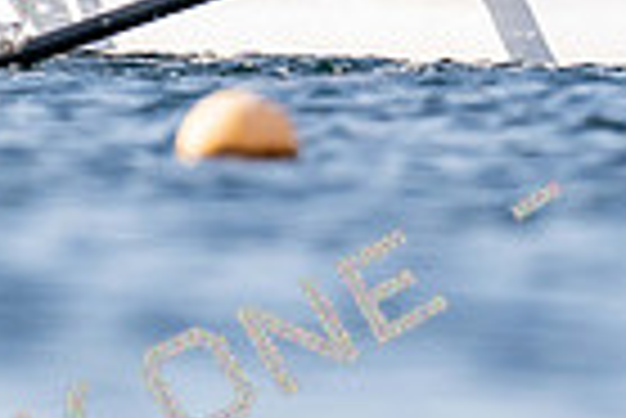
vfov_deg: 0.6
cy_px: -252
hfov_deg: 0.8
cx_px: 270
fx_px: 43482
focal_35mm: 2498
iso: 280
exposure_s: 1/2500
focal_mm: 600
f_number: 4
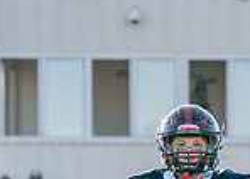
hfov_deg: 4.8
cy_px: 287
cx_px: 419
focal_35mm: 419
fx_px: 2978
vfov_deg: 3.4
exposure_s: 1/640
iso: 100
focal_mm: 100
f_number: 2.8
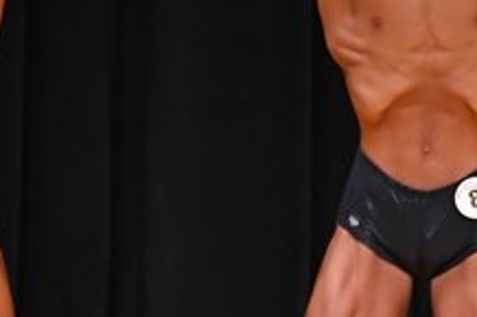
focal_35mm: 962
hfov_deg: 2.1
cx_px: 714
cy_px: 208
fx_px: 12737
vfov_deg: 1.4
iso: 4000
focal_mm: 180
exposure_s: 1/400
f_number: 5.6
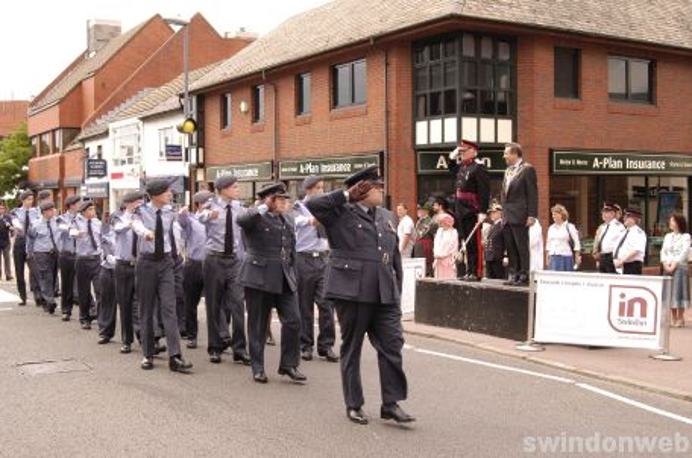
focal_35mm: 42
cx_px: 346
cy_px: 229
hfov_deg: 46.5
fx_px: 806
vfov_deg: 31.8
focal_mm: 28
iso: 400
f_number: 7.1
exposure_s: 1/400
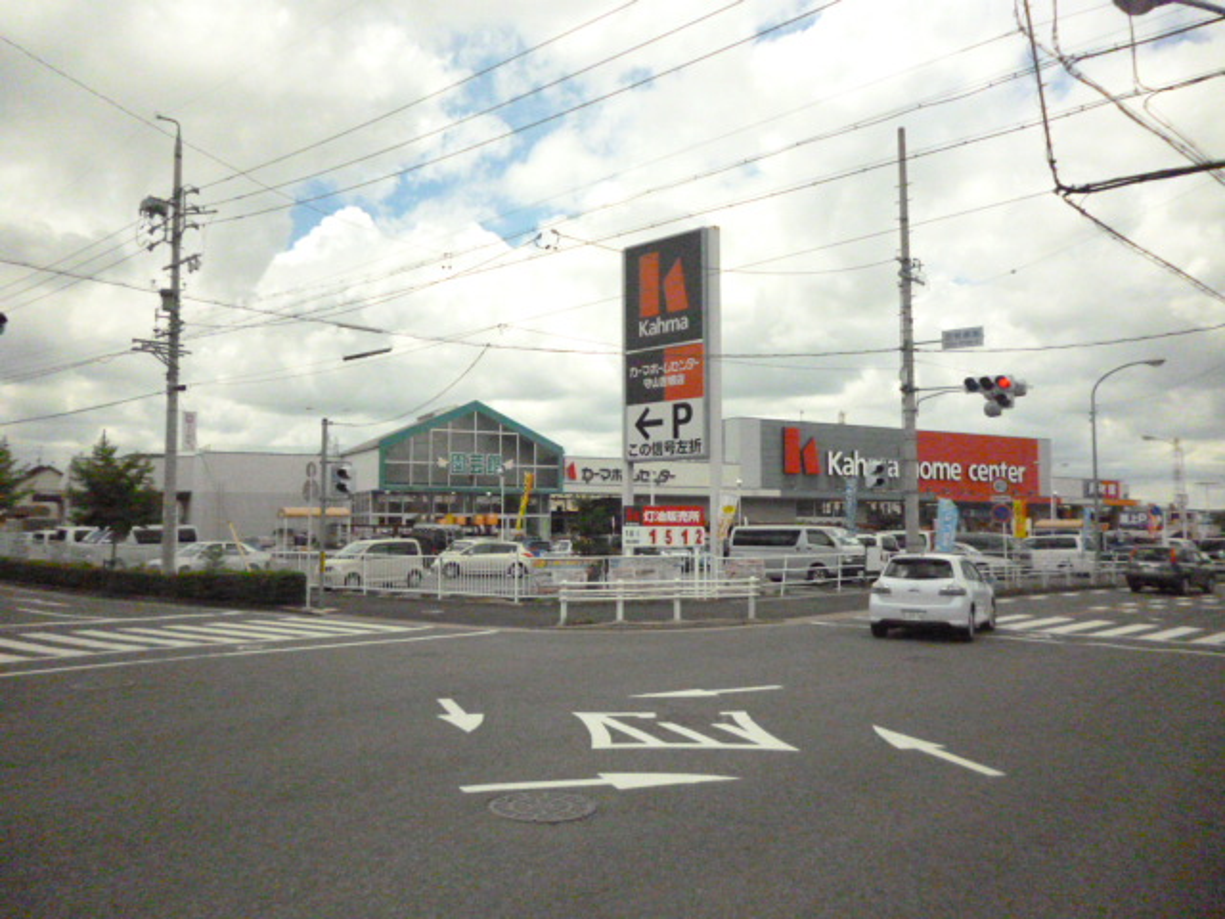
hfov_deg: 63.4
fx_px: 991
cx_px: 612
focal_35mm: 28
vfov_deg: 49.7
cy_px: 460
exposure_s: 1/1600
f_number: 9
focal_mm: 5
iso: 1600
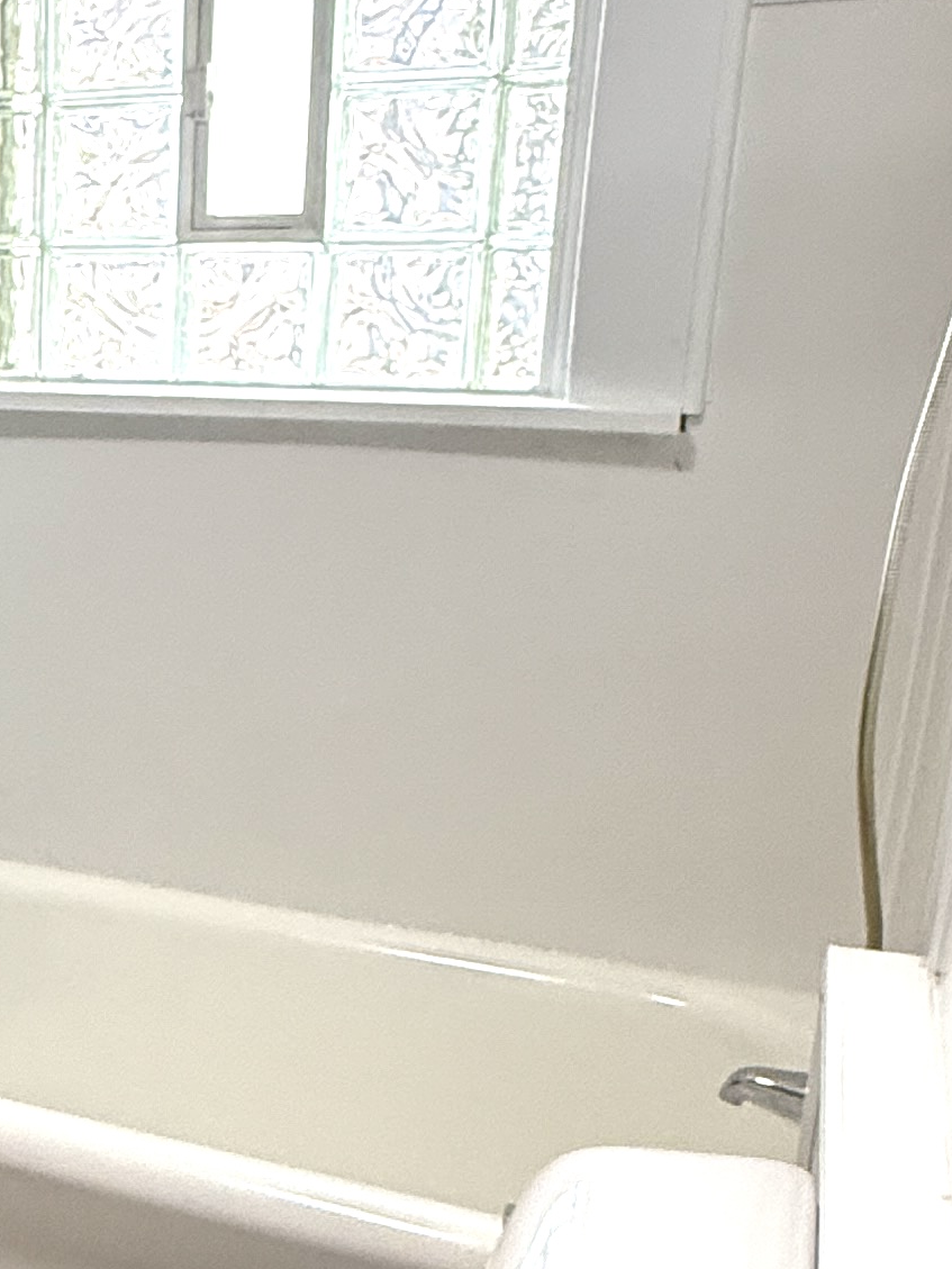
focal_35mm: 50
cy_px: 741
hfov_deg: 25.0
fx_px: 1833
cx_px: -305
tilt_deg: -18.9
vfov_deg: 38.1
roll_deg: +2.0
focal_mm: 2.22
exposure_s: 1/120
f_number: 2.2
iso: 320
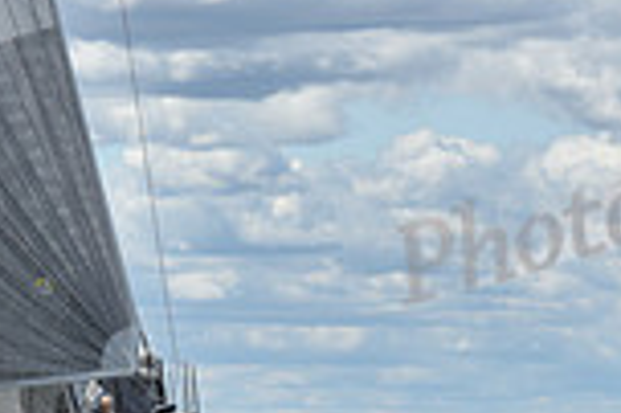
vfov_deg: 3.4
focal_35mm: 402
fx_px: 6927
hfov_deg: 5.1
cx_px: 188
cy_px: 468
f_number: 10
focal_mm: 105
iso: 250
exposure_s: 1/800
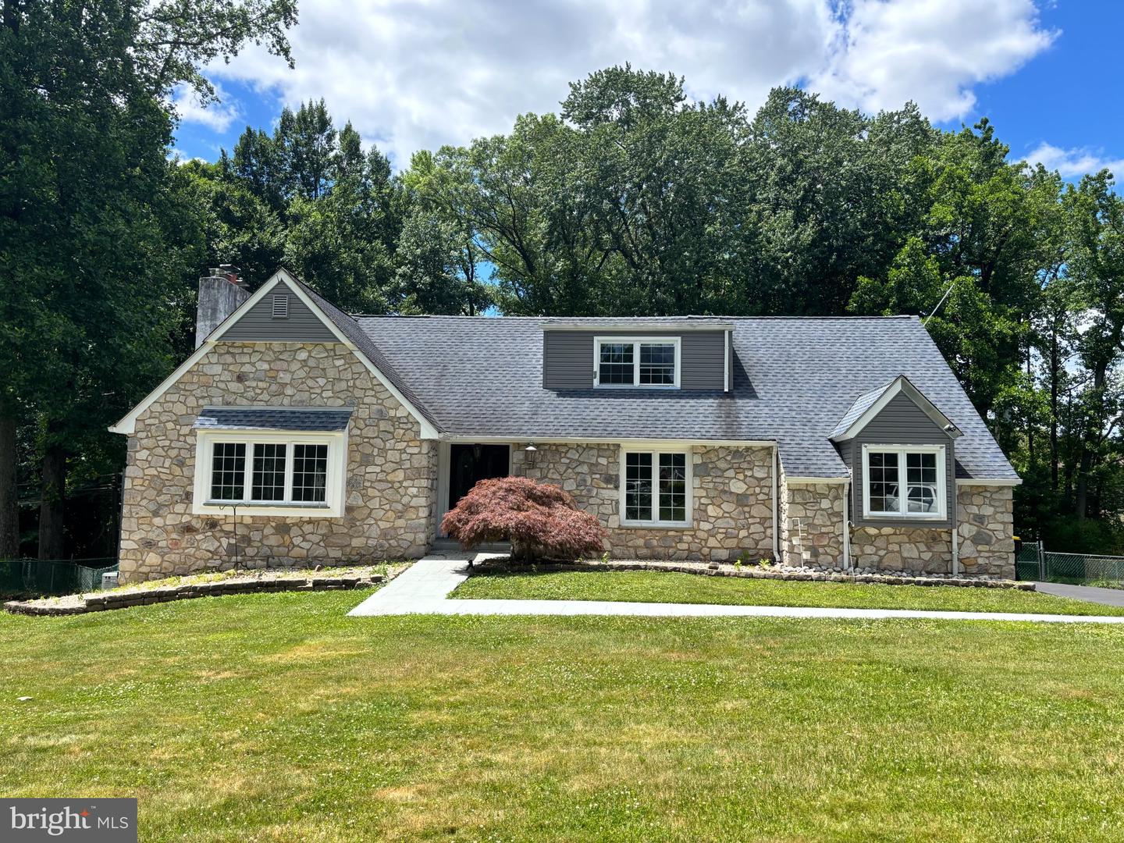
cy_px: 422
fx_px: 844
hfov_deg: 67.3
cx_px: 562
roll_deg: -1.3
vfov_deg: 53.1
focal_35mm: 26
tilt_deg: +4.5
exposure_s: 1/2513
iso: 50
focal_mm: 5.96
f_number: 1.6
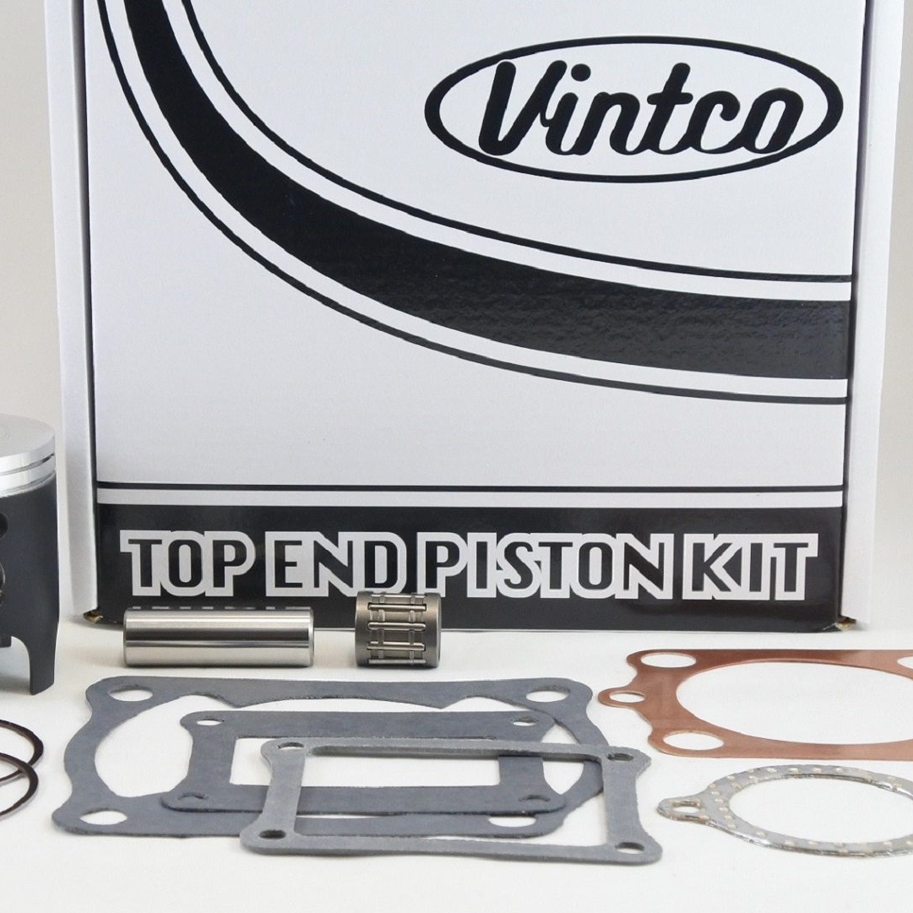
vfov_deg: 20.6
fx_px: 2507
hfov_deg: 20.6
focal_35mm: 84
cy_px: 402
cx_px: 372
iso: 720
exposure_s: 1/125
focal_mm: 21
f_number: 4.8
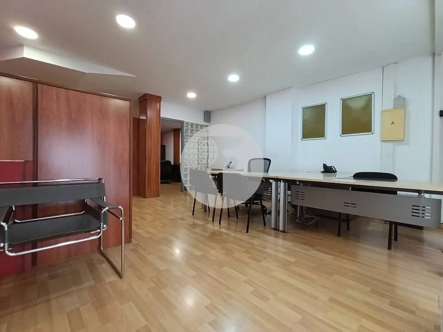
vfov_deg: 81.7
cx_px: 222
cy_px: 166
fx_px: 192
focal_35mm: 15
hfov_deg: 98.2
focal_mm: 1.65
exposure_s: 1/50
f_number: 2.2
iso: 320
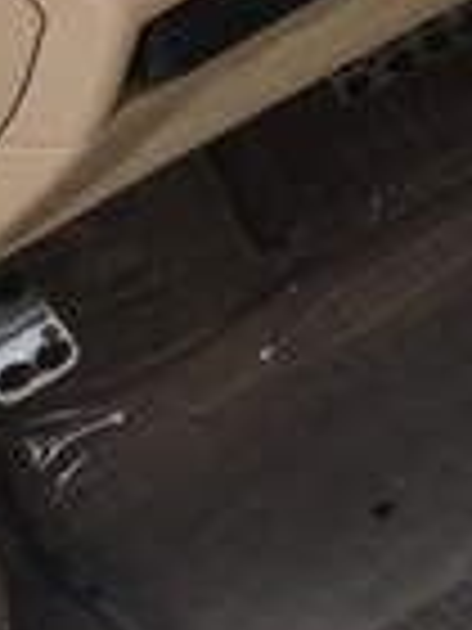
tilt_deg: -30.9
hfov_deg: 8.8
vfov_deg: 13.5
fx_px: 2491
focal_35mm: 137
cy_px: -322
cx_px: 1456
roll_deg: +1.0
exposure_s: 1/50
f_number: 2.2
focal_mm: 4.15
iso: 25
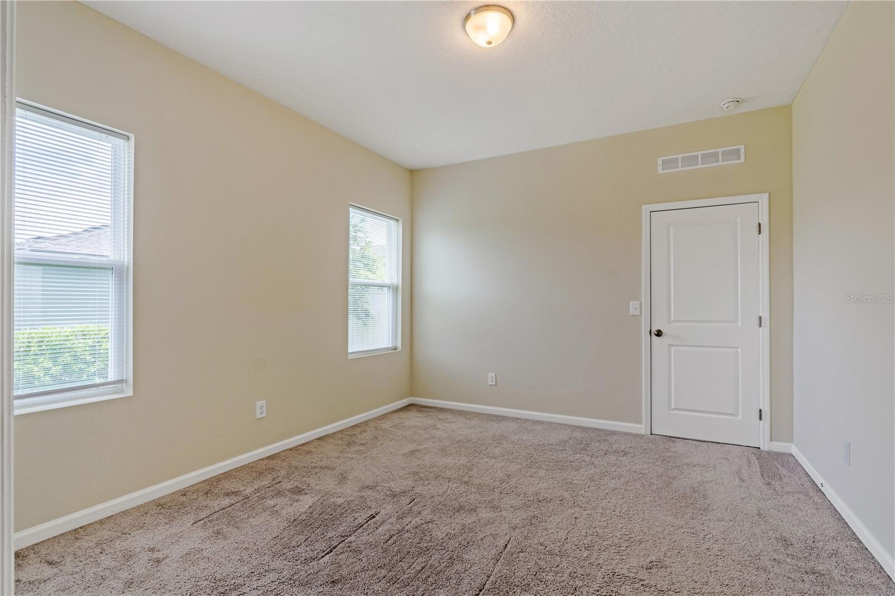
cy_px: 298
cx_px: 448
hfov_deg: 95.0
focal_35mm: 16
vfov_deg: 72.0
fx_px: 410
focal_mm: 11
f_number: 9
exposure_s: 1/500
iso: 250
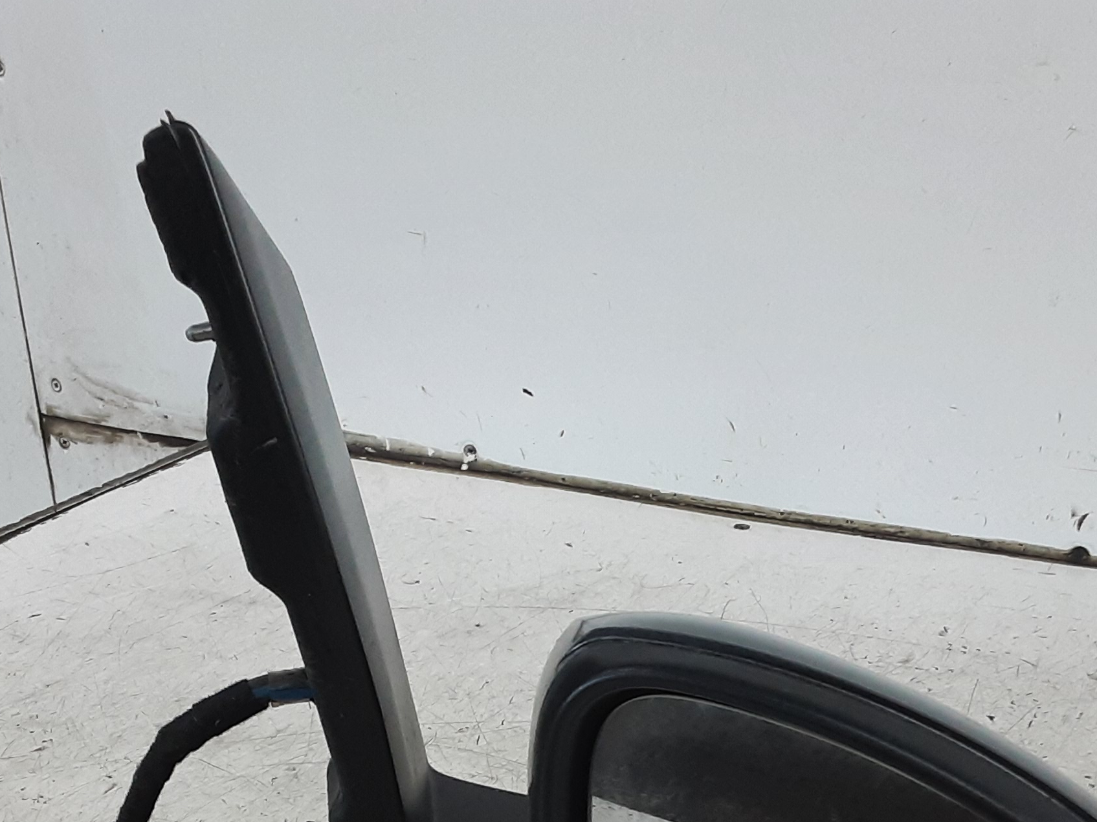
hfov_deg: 36.8
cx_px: 509
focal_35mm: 52
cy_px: 784
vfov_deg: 26.8
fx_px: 1648
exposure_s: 1/50
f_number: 1.9
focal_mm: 2.91
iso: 125
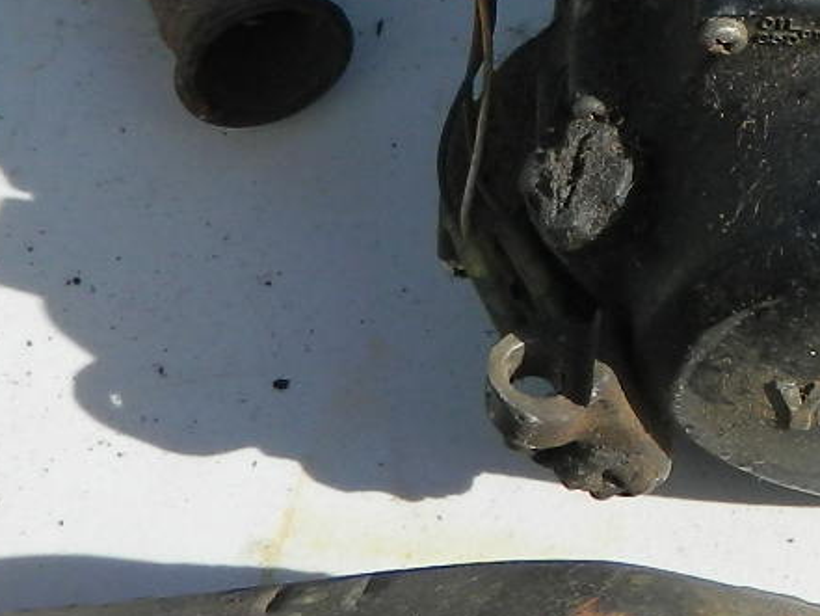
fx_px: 2749
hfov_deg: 15.8
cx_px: 1164
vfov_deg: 12.7
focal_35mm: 116
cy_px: 136
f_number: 3.1
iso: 80
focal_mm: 4.5
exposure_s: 1/800
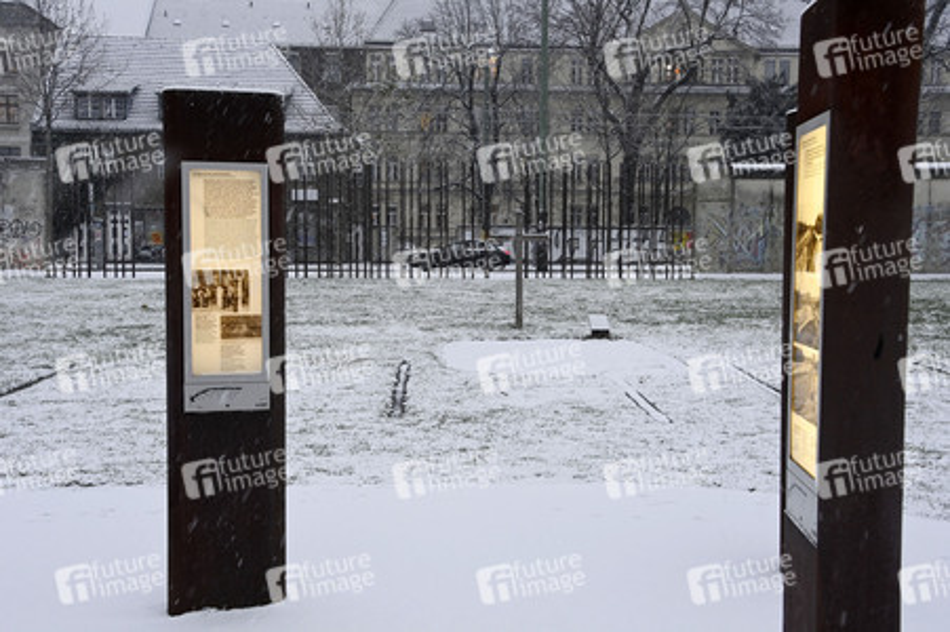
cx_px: 475
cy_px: 316
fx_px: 1107
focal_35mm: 42
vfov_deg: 31.8
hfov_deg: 46.4
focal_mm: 42
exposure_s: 1/100
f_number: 11
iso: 1600
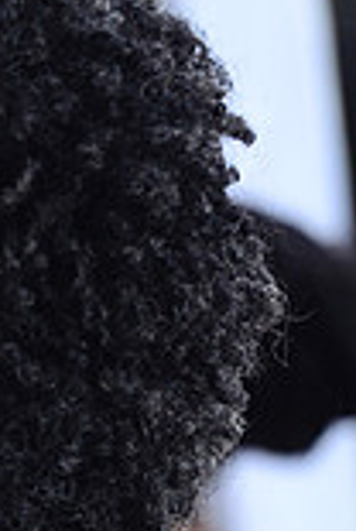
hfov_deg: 1.2
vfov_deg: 1.8
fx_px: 16494
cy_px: 469
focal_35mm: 1117
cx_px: -431
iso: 800
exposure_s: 1/800
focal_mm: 200
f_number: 2.8
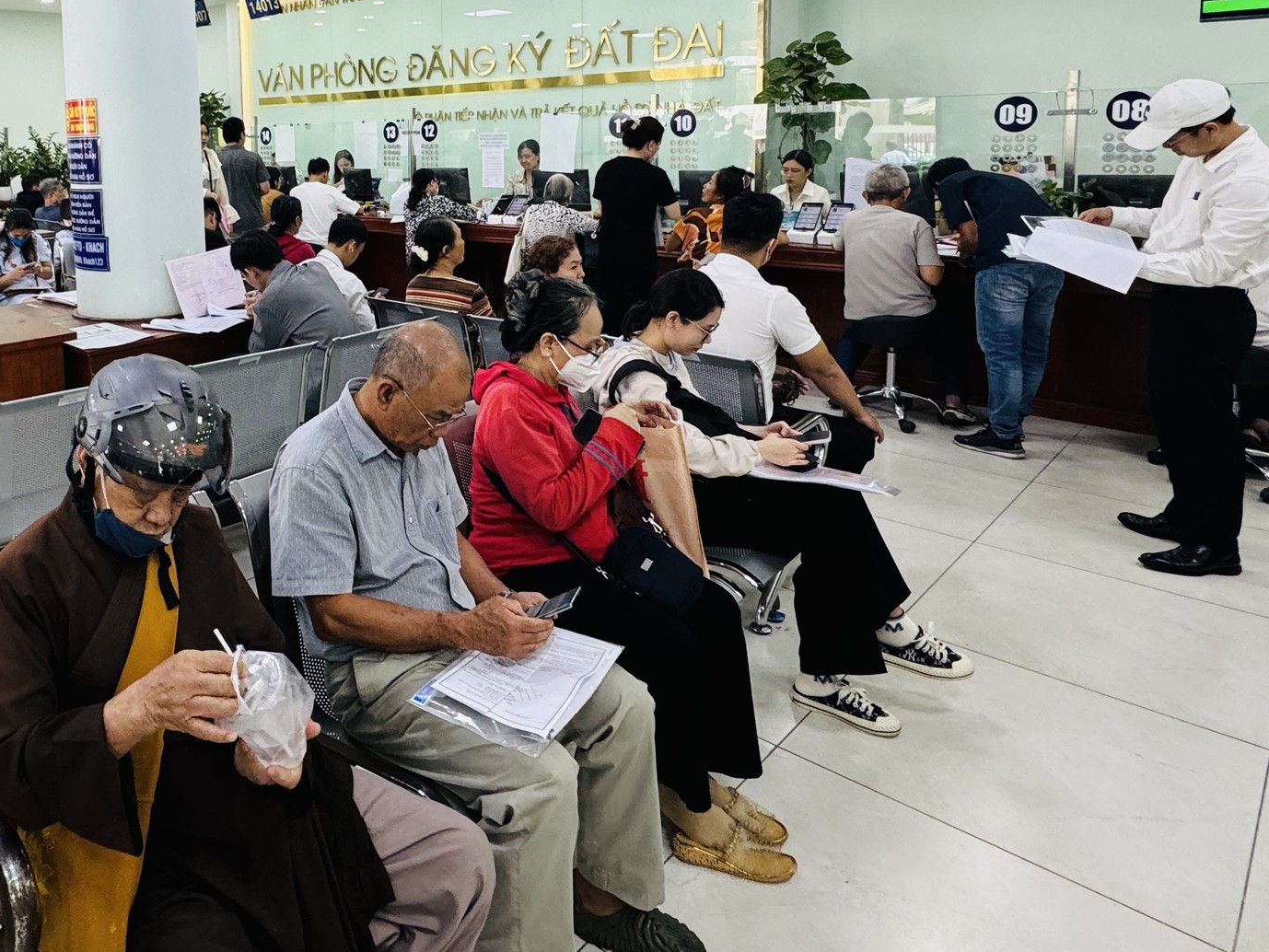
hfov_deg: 63.7
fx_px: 953
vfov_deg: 50.7
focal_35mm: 26
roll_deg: +1.8
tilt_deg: -5.7
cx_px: 333
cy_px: 227
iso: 250
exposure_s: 1/100
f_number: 2.2
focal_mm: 2.22
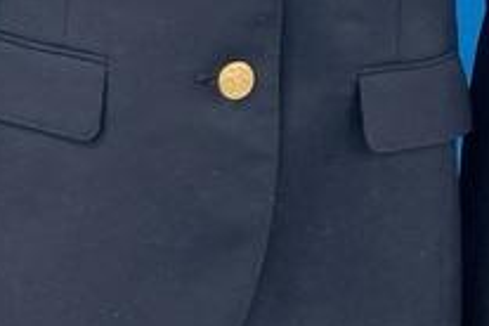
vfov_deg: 9.5
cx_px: -269
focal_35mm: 141
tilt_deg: -13.3
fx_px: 1915
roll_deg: +0.2
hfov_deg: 13.6
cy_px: -137
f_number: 1.8
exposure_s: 1/60
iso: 125
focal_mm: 4
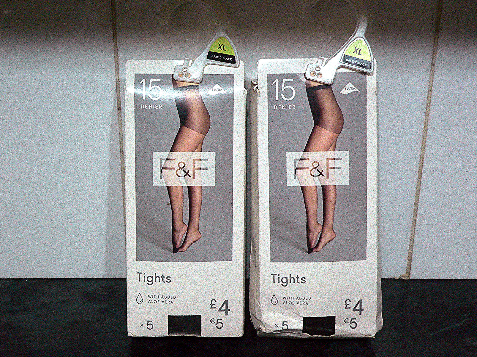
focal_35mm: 55
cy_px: 178
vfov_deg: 26.6
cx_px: 238
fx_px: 758
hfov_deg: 34.9
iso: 400
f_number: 2.8
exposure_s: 1/40
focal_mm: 9.2
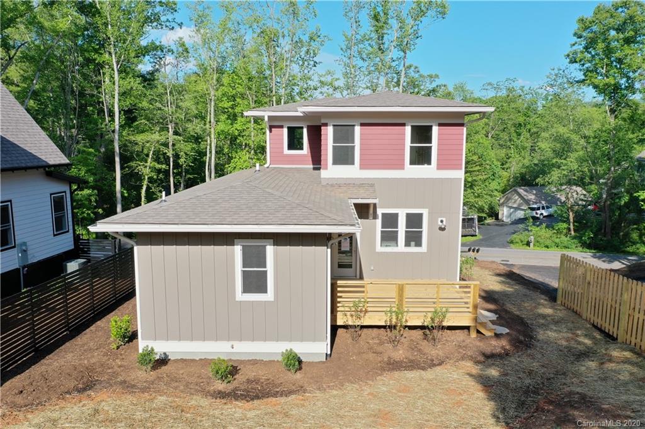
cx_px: 322
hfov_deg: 65.5
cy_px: 214
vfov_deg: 46.4
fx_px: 501
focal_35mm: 28
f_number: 5
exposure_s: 1/320
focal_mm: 10.26
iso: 100
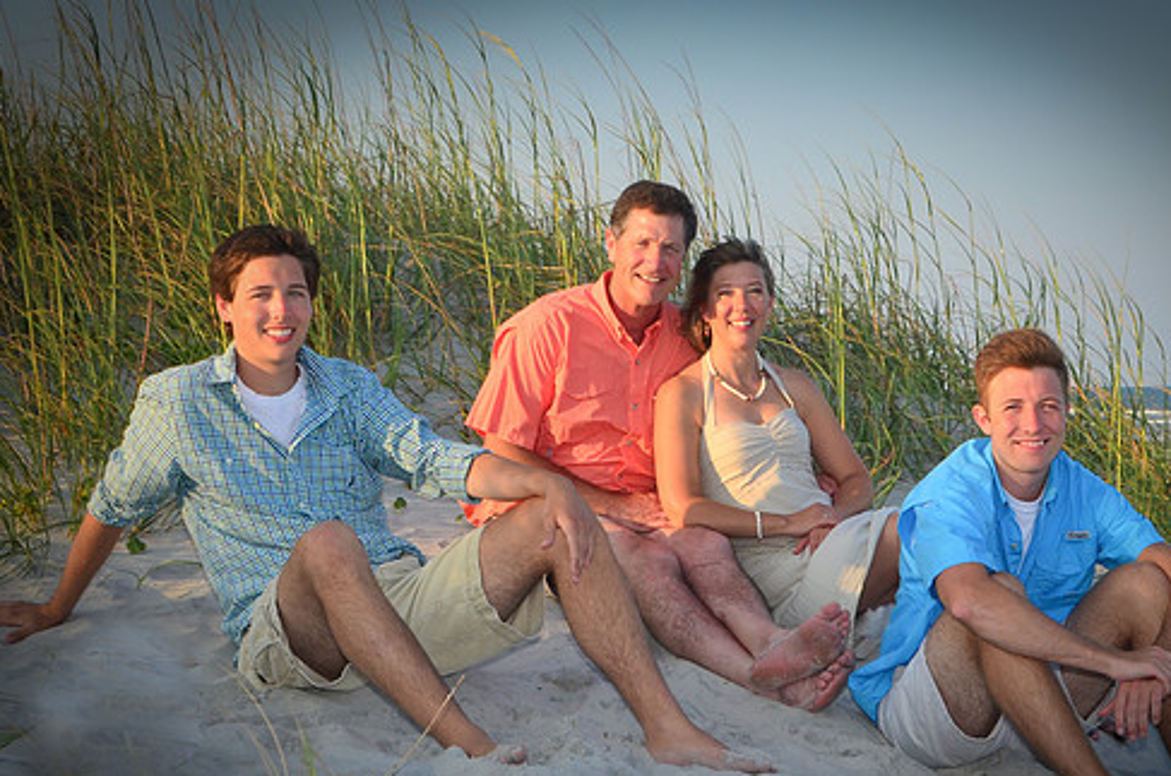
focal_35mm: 50
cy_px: 442
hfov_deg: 39.6
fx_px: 1624
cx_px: 661
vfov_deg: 26.9
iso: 200
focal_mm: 28
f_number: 10
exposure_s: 1/200
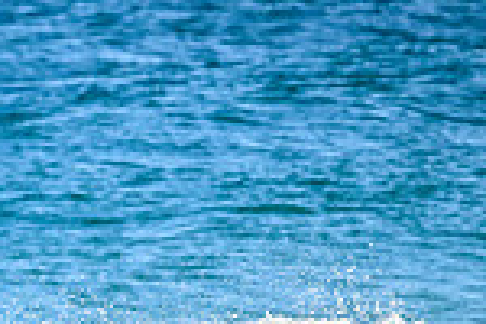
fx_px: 30764
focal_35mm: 2279
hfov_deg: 0.9
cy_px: 439
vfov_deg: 0.6
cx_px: -415
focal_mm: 590
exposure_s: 1/2000
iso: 1800
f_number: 11
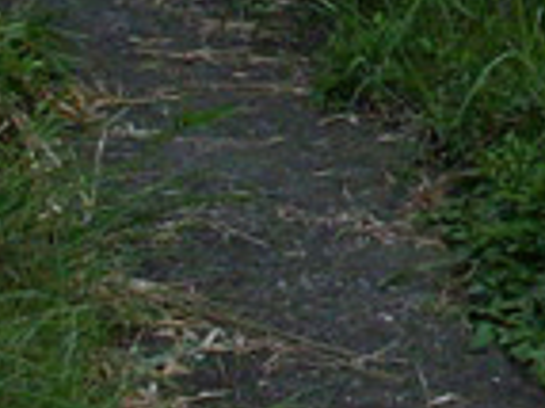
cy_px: -465
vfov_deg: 6.5
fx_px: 3461
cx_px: 1094
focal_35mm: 220
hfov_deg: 8.5
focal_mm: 6.2
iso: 160
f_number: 2.8
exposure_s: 1/80
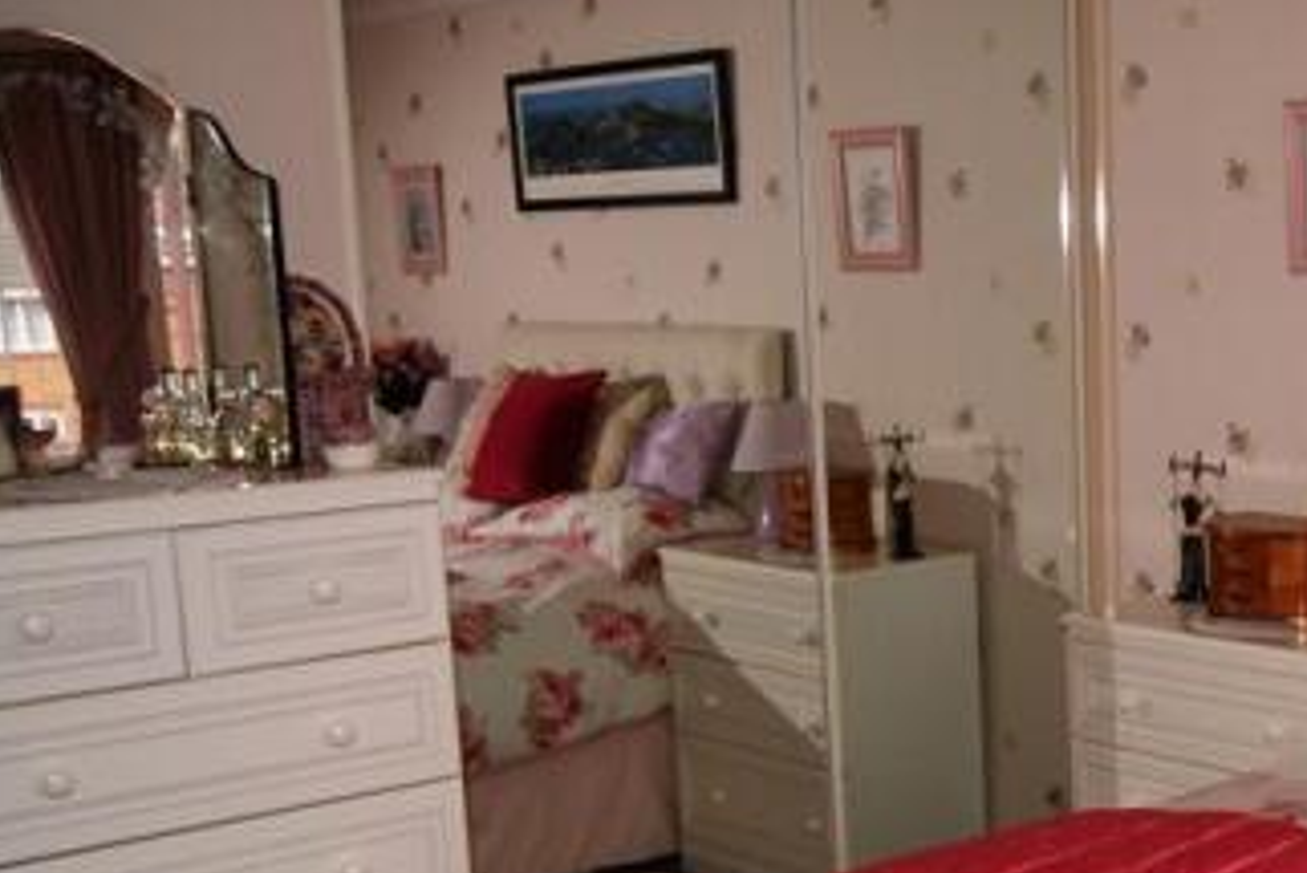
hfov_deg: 33.7
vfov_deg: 24.2
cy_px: 721
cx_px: 1250
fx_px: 1998
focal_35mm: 55
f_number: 5
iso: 100
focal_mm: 18
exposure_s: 1/160
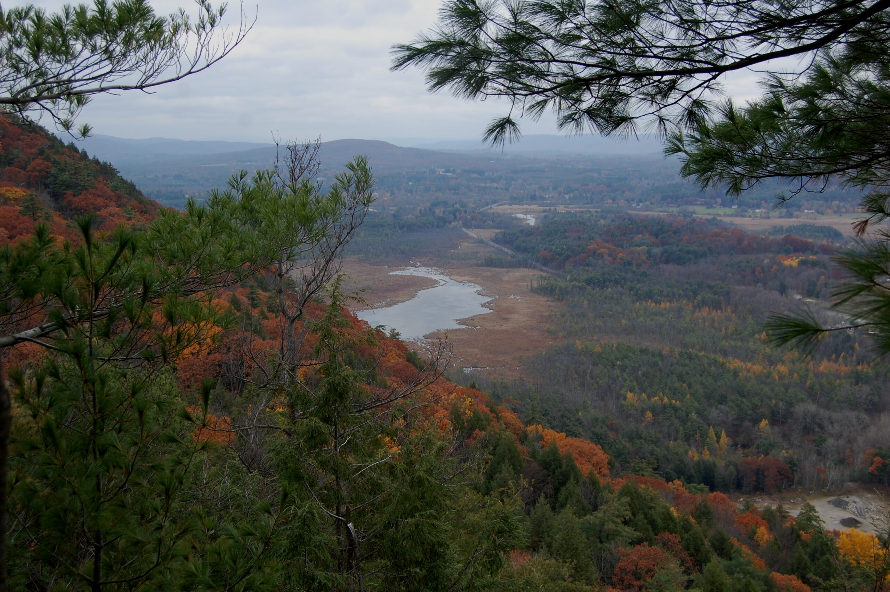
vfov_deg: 34.1
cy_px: 296
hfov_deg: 49.6
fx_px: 963
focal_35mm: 39
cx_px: 445
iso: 320
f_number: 5.6
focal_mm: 26
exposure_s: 1/125
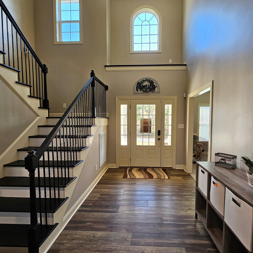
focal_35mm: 16
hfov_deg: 87.2
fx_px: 132
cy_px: 128
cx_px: 138
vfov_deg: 87.4
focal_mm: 2.2
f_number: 2.2
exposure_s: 1/60
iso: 160
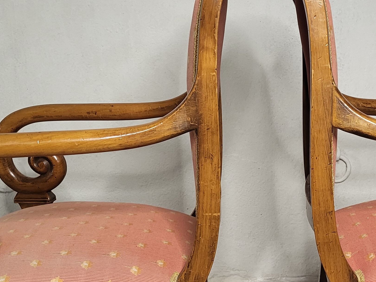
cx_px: 274
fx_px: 695
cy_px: 210
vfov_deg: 22.7
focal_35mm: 64
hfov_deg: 29.9
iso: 250
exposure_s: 1/40
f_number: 1.8
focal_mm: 5.4
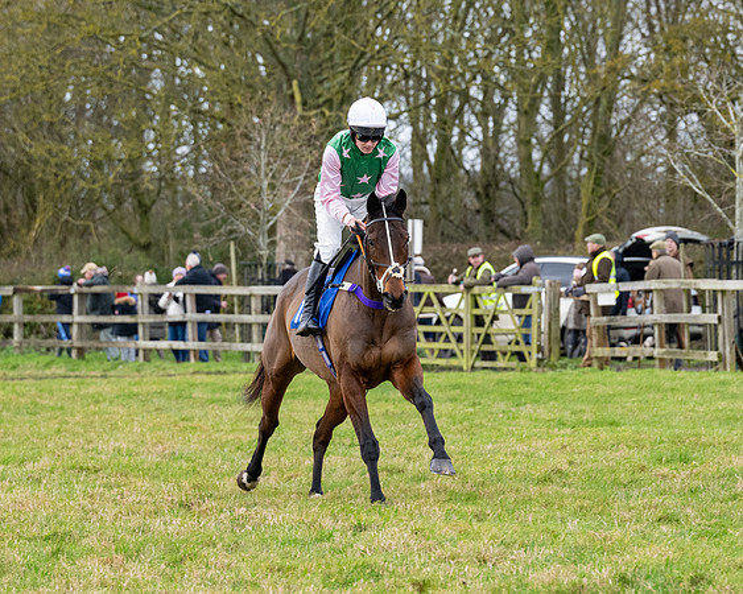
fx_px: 5175
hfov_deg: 8.2
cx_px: 405
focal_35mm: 235
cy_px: 286
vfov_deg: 6.6
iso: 800
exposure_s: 1/500
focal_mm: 120
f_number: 4
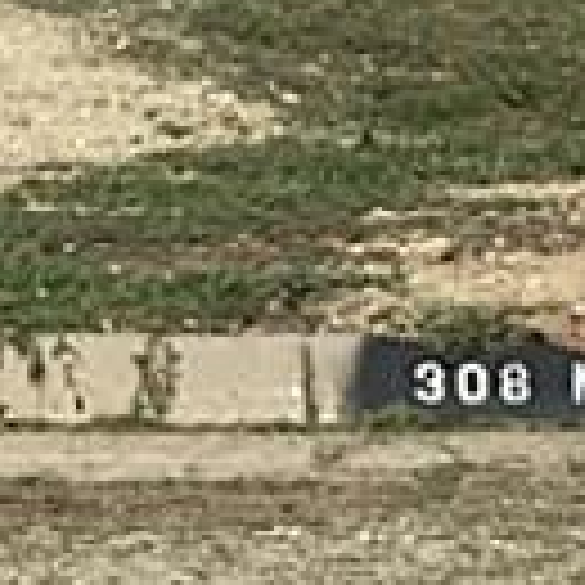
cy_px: 374
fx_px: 3862
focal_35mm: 202
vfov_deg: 8.7
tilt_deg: -12.9
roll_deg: -1.2
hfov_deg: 8.6
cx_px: 58
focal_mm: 4.15
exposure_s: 1/4405
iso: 32
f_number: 2.2
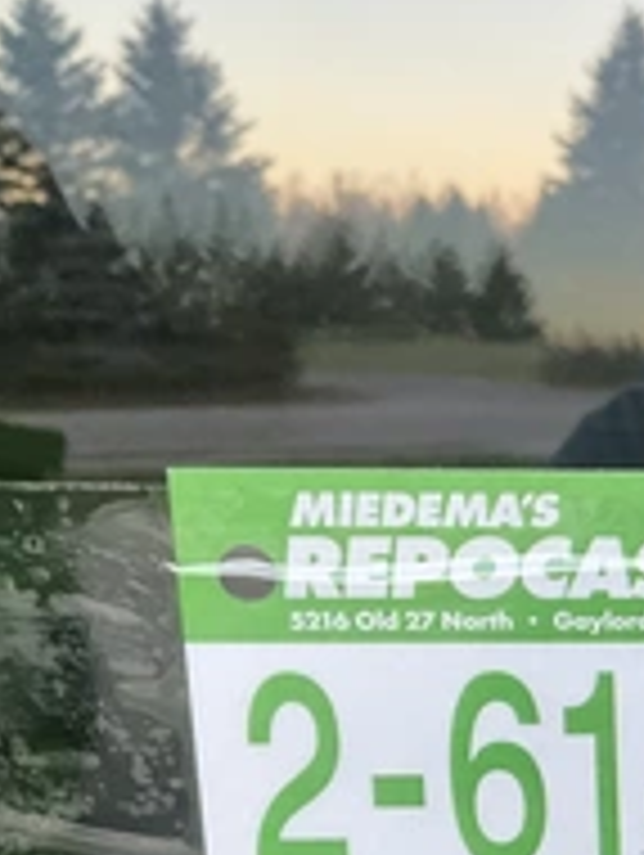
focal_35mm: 61
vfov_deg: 31.0
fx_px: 1510
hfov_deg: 21.6
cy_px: 662
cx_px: 856
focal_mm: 3
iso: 125
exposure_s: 1/60
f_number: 1.8
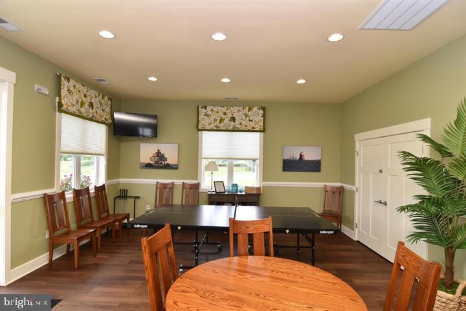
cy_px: 156
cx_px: 233
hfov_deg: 90.0
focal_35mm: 18
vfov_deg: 67.5
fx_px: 233
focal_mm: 12
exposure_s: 1/200
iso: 800
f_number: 8
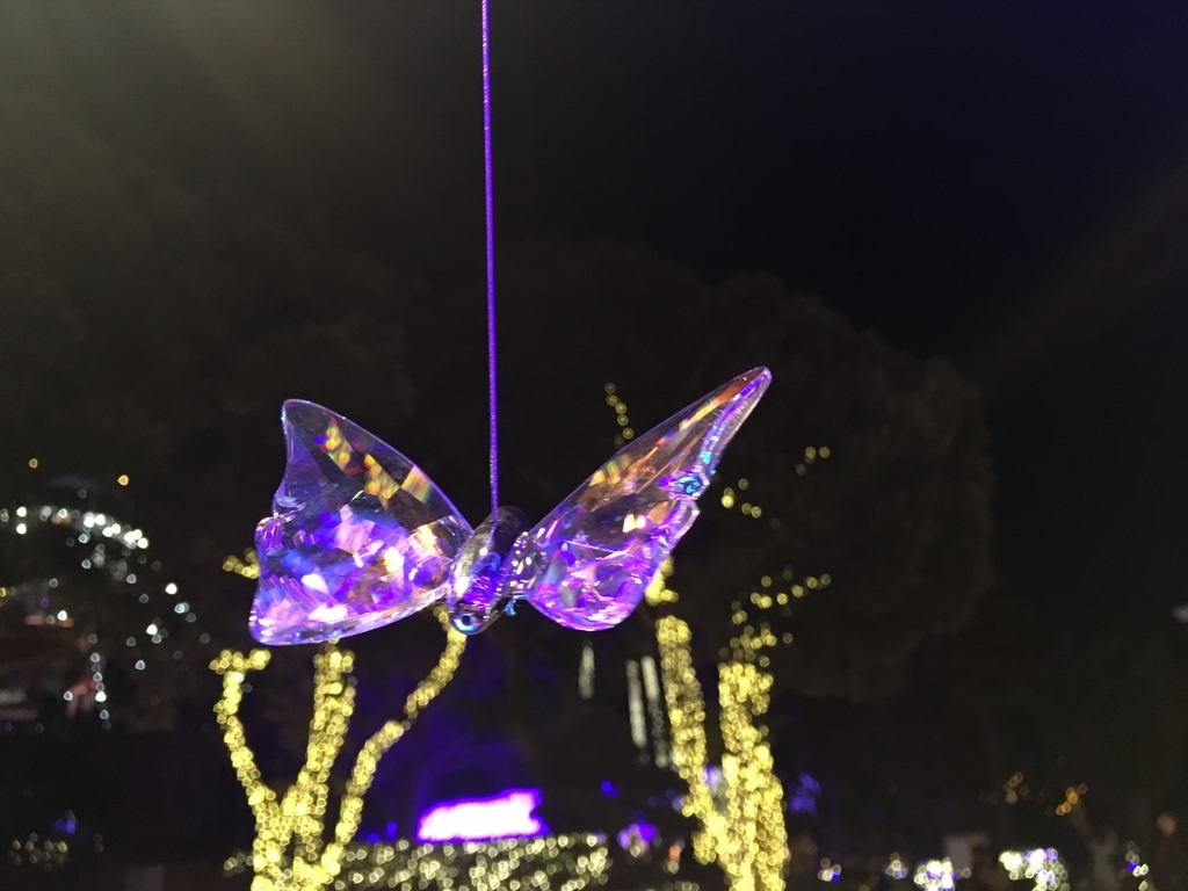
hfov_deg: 61.7
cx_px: 594
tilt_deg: +20.4
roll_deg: +3.3
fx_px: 995
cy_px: 446
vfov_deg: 48.2
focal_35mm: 29
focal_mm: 4.15
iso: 200
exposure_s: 1/17
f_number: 2.2
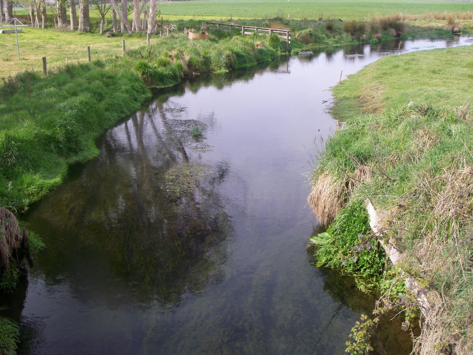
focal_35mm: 38
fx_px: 519
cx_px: 236
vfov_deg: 37.7
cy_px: 178
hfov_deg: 49.0
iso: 64
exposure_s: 1/100
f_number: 6.6
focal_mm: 6.3
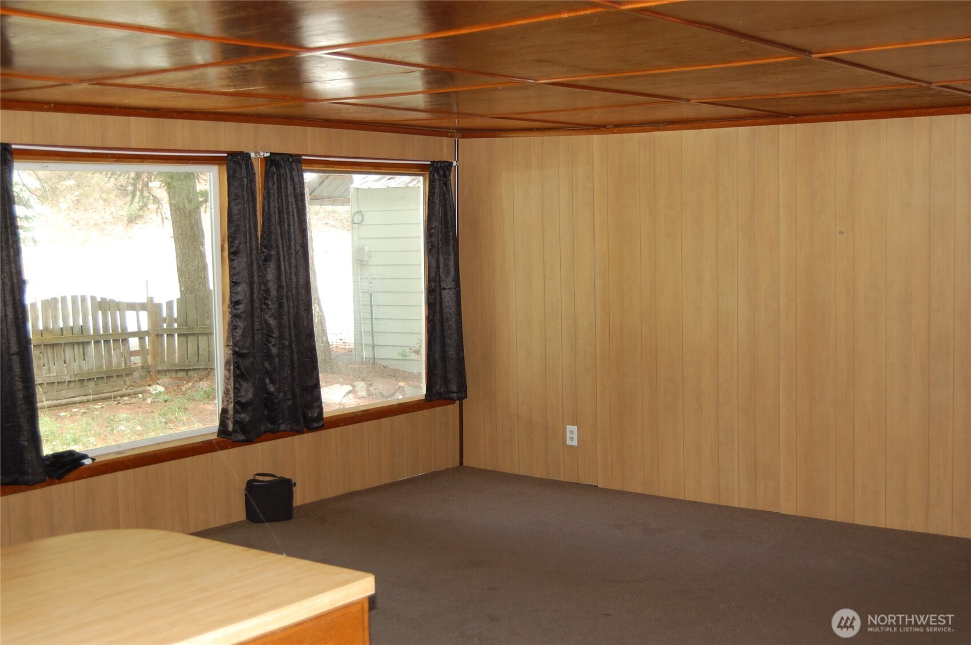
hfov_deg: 43.6
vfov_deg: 29.8
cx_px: 486
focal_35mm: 45
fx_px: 1212
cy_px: 322
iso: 400
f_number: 4.2
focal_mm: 30
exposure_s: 1/60
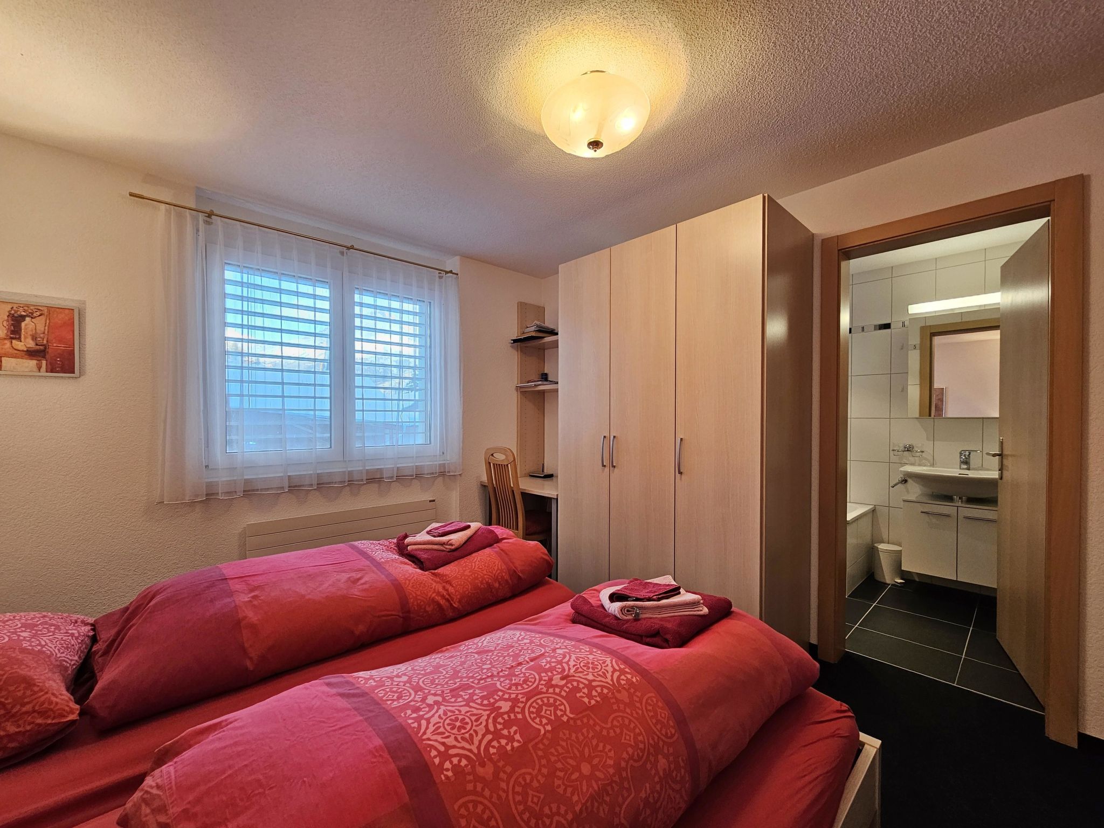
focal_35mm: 13
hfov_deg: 106.2
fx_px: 415
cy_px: 414
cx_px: 552
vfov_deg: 89.9
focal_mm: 2.2
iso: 100
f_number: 2.2
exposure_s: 1/50
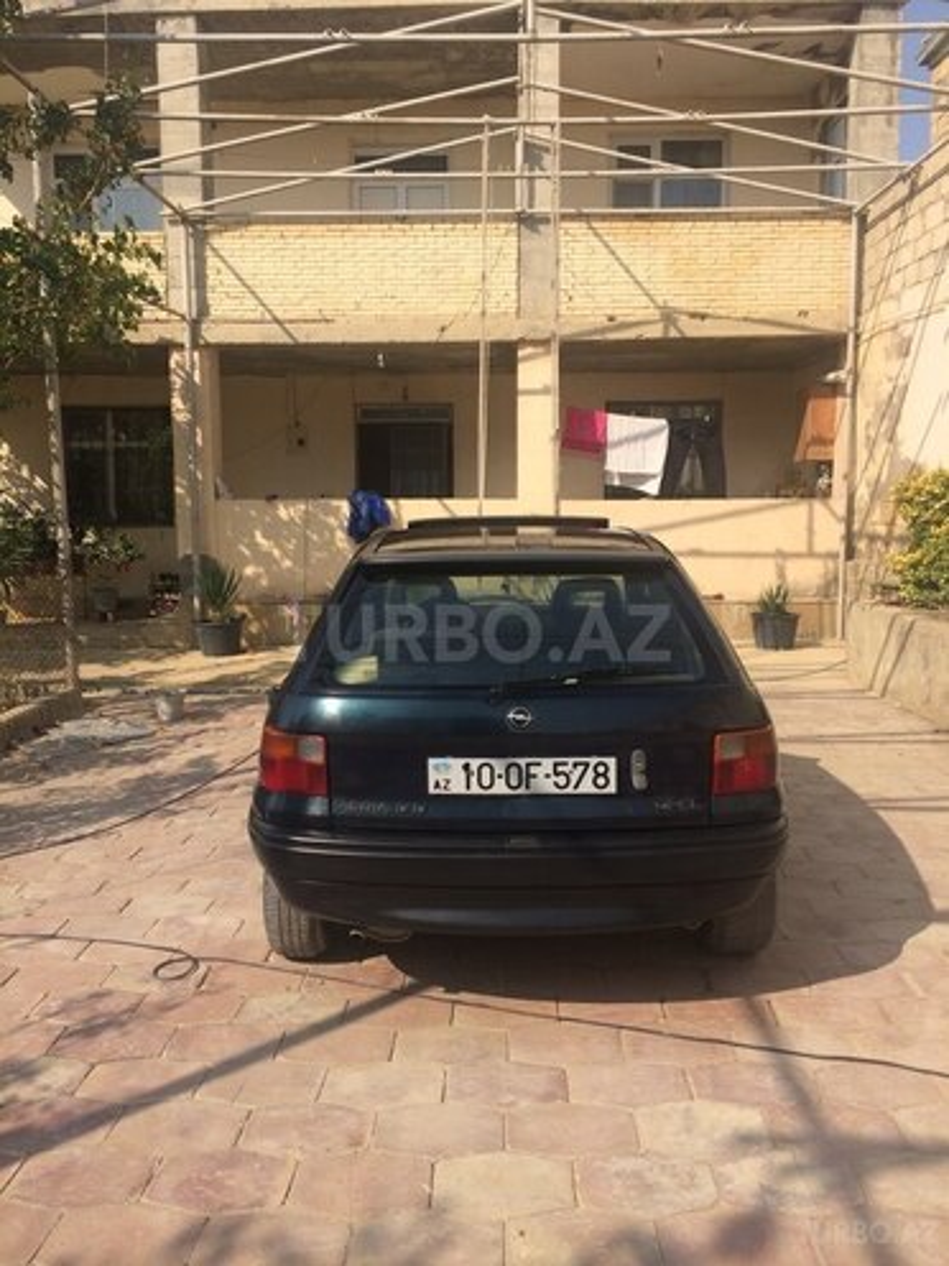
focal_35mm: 29
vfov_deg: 61.7
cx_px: 474
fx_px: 1060
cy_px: 633
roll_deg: +0.9
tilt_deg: -8.8
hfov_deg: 48.2
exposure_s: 1/2160
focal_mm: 4.15
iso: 32
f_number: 2.2
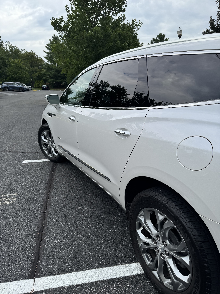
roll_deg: +1.2
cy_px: 147
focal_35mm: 24
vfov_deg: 71.6
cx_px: 110
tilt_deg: -12.2
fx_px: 203
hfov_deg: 56.8
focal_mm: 6.76
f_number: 1.78
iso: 80
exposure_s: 1/1869
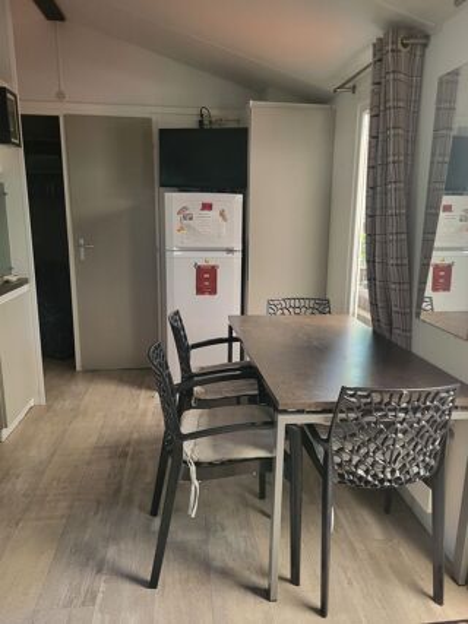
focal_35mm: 26
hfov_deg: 53.0
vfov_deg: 67.3
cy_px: 312
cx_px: 234
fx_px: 469
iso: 320
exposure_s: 1/50
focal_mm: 5.4
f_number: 1.8
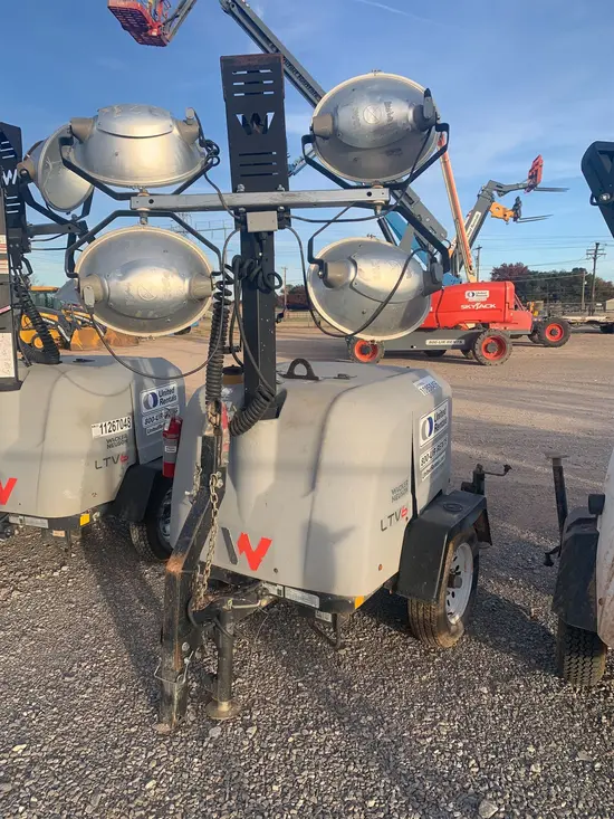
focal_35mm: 26
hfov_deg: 53.1
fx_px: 615
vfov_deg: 67.3
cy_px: 410
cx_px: 307
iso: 25
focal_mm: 4.25
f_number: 1.8
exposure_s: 1/928
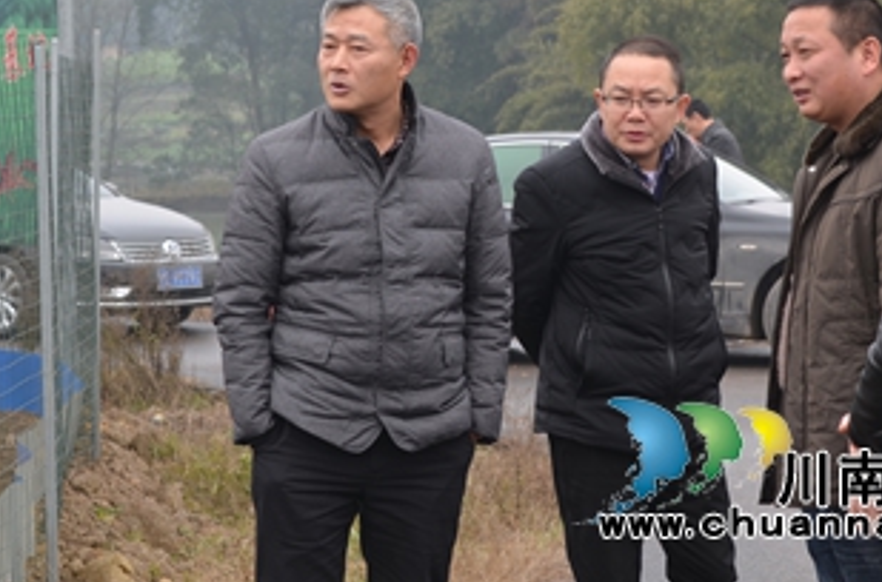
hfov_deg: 15.1
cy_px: 124
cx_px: 417
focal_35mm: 136
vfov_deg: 10.0
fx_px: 3322
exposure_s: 1/125
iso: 100
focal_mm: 56
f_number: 5.6
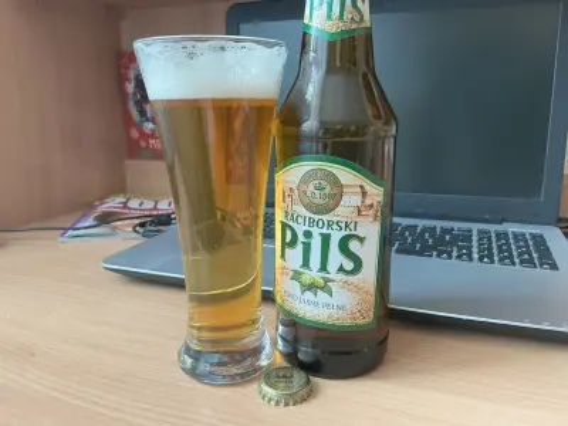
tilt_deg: -16.0
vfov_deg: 48.2
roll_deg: +0.2
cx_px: 284
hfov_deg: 61.7
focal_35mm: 29
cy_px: 213
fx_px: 476
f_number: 1.8
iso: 200
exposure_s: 1/60
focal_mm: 3
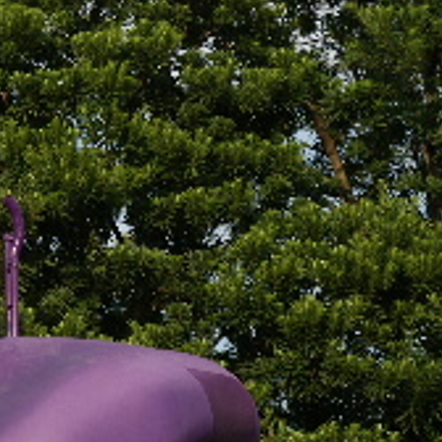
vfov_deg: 6.7
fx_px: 3773
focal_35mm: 261
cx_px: -125
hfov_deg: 6.6
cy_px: 235
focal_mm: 75
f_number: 8
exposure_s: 1/125
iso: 100
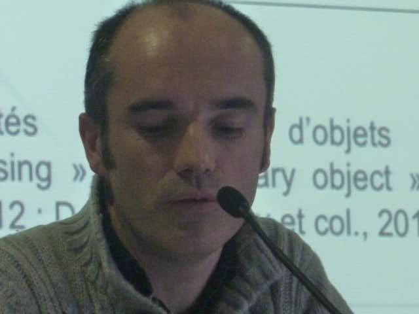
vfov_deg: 3.9
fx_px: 4575
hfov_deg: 5.2
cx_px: 210
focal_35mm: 378
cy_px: 157
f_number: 4.6
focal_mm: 34.4
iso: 800
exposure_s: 1/30
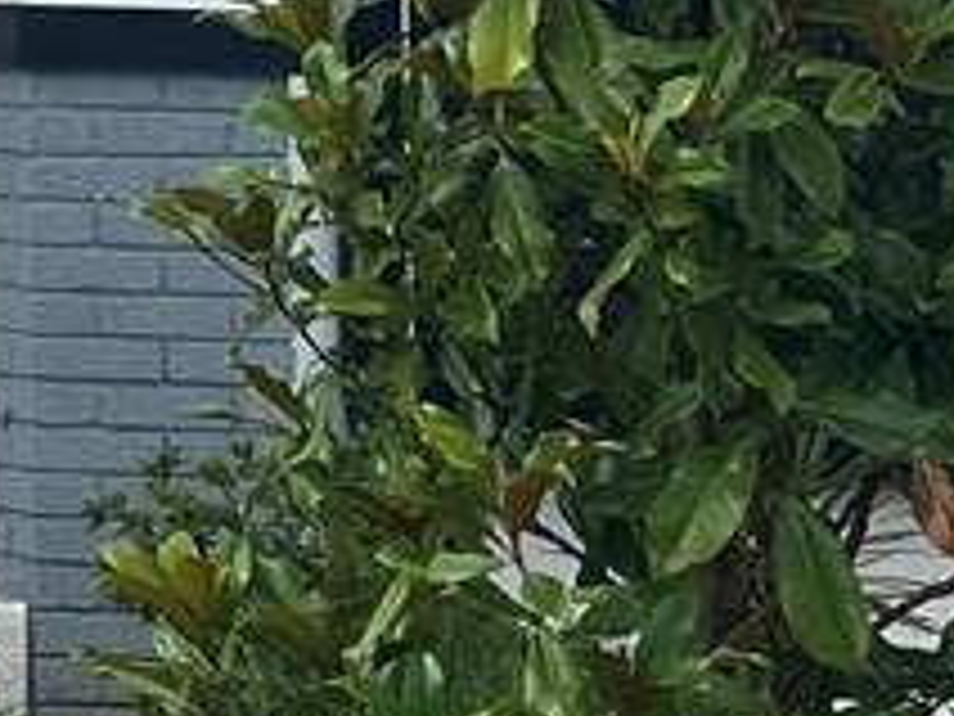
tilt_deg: +6.2
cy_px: -657
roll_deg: -2.0
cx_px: -1863
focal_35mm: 196
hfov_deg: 8.5
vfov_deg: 7.3
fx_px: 5402
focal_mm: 5.1
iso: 50
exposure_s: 1/1517
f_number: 1.6
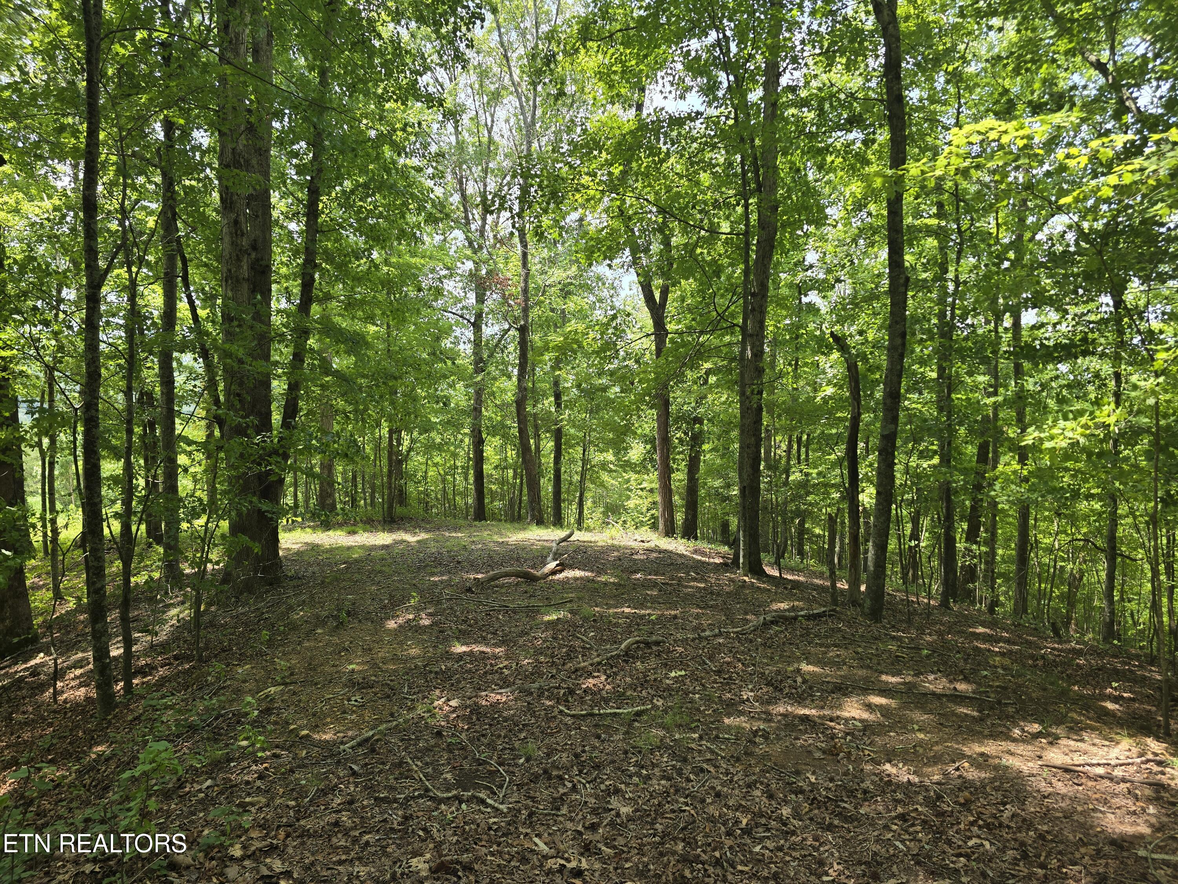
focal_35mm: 23
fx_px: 783
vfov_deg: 58.9
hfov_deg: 73.9
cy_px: 442
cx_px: 589
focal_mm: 6.3
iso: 20
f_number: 1.7
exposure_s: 1/180
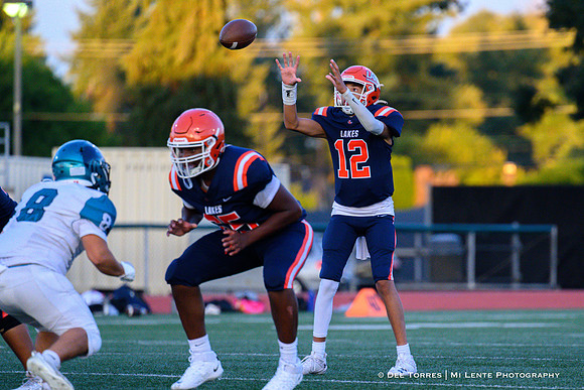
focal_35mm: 369
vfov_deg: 3.7
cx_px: 383
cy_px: 250
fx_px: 5988
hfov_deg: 5.6
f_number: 4
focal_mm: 280
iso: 3600
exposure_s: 1/1600
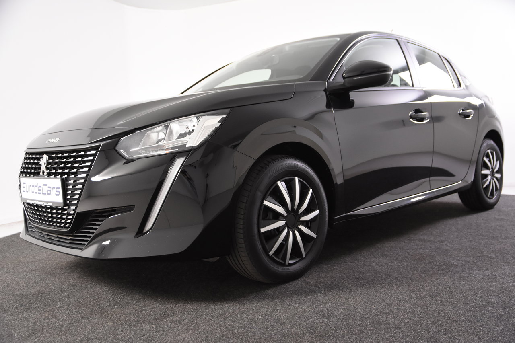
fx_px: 515
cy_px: 172
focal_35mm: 36
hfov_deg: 53.1
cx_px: 258
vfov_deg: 36.9
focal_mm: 24
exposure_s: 1/50
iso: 1600
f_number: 3.5
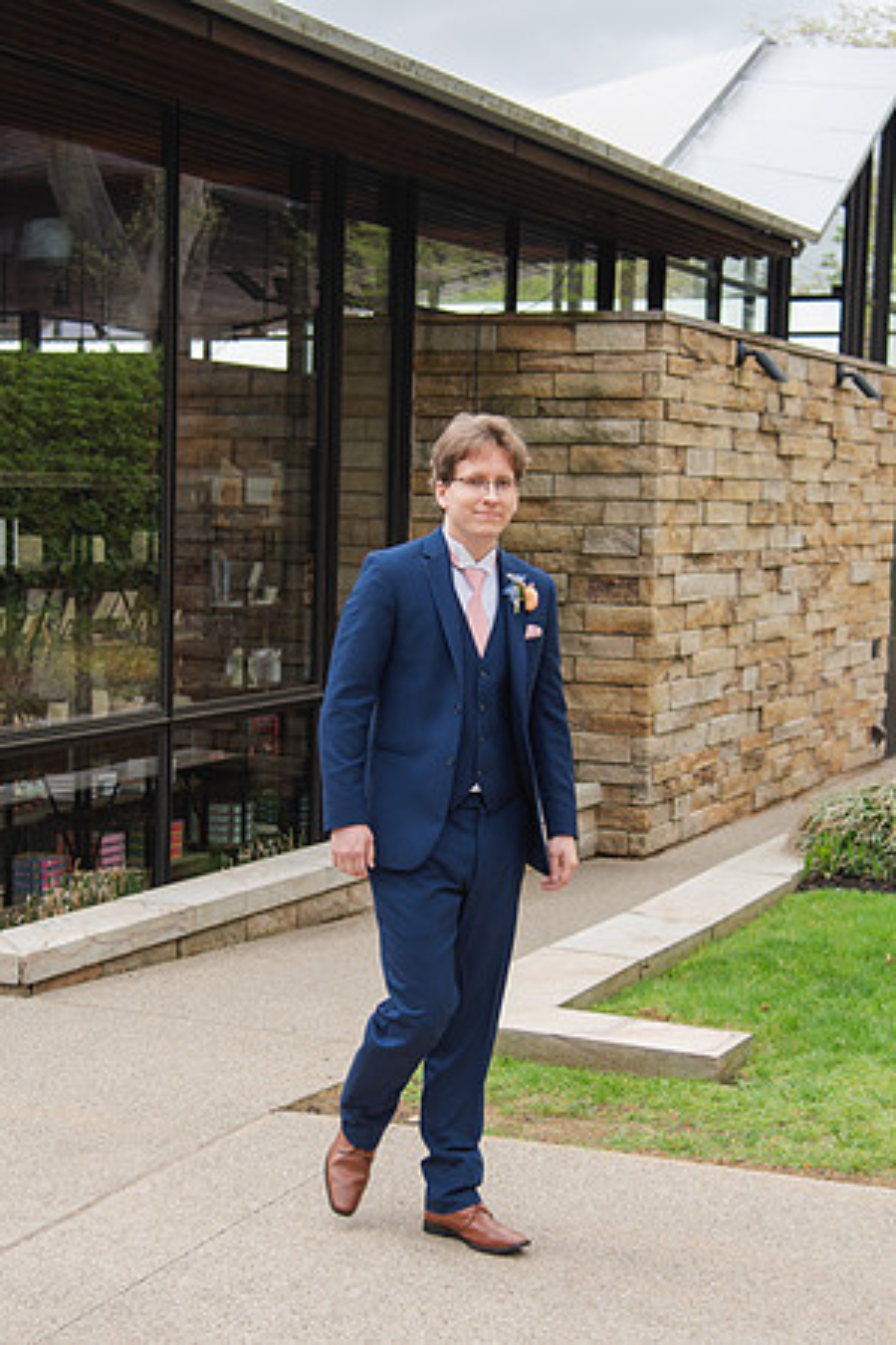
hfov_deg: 22.6
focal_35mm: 60
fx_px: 2238
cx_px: 426
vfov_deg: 33.4
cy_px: 672
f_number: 4
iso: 100
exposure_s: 1/400
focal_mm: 40
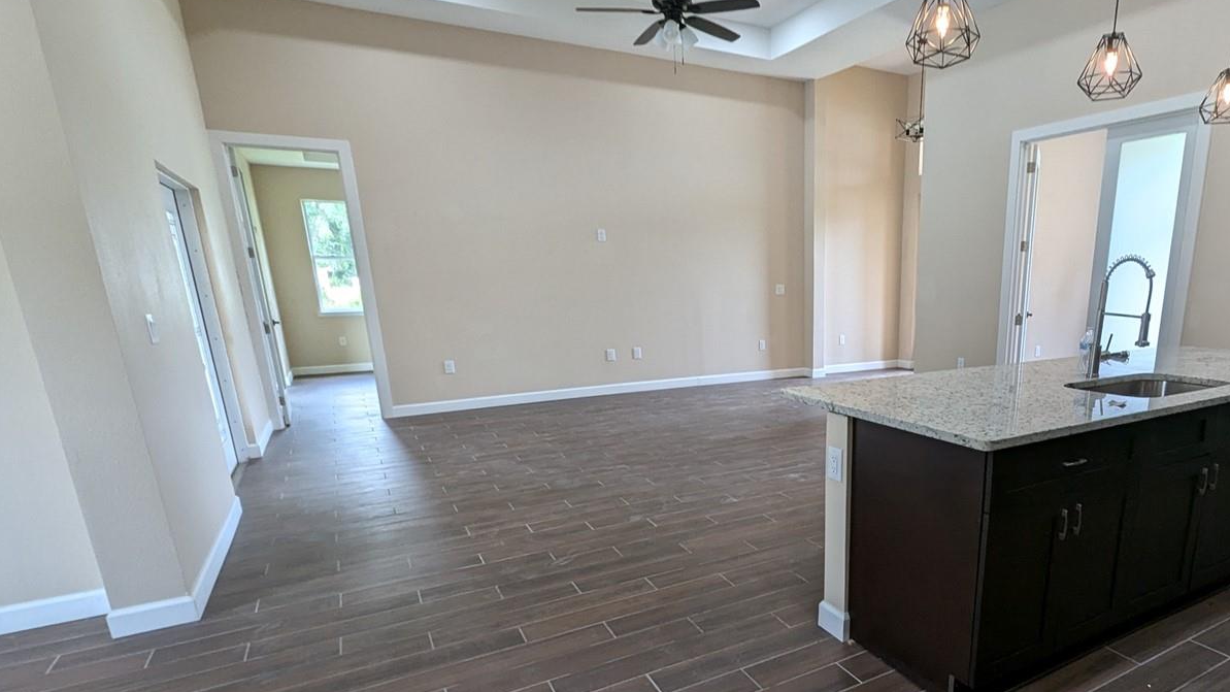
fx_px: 620
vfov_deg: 57.2
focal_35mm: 19
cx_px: 788
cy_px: 456
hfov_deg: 87.3
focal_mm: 1.95
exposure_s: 1/30
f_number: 2.2
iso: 51
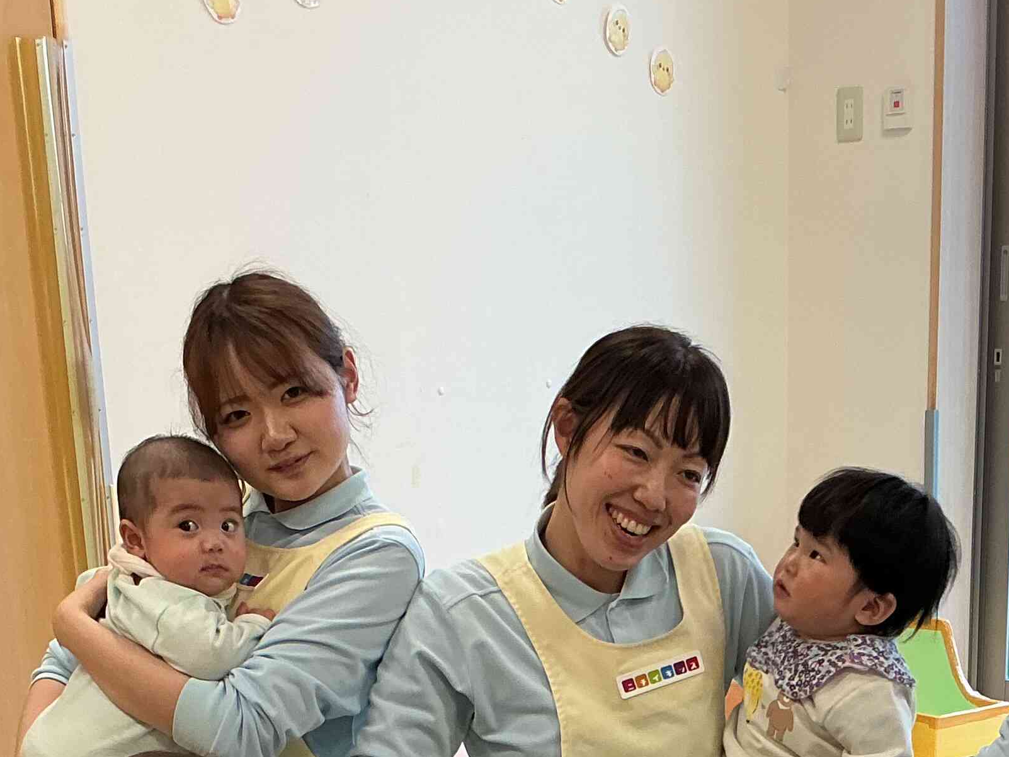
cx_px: 612
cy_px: 947
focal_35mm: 73
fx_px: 2128
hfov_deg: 26.6
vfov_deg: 18.9
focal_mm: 3
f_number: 1.8
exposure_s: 1/120
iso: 64
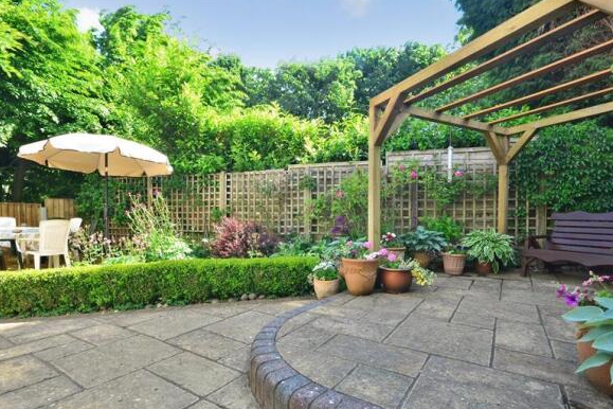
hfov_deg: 93.1
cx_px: 327
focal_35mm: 17
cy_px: 227
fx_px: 289
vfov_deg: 70.2
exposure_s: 1/10
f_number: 20
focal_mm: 10
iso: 200
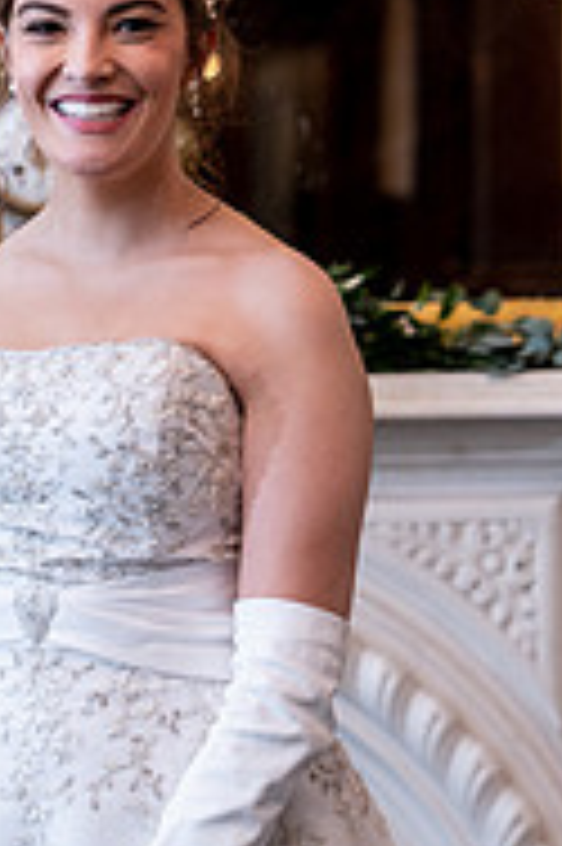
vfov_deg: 13.4
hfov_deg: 8.9
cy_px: 666
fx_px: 3589
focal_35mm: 153
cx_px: 108
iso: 800
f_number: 3.2
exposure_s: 1/60
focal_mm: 64
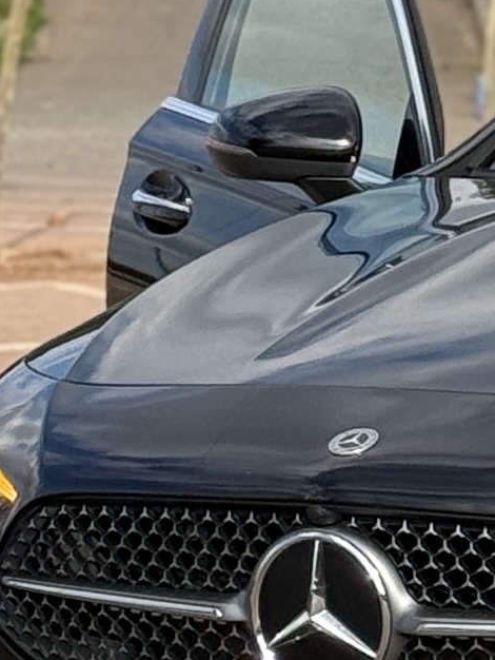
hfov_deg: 4.7
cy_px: -527
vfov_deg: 6.3
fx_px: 5887
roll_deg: -1.7
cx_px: 992
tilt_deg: +6.4
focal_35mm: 309
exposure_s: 1/2577
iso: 64
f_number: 1.78
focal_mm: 6.76
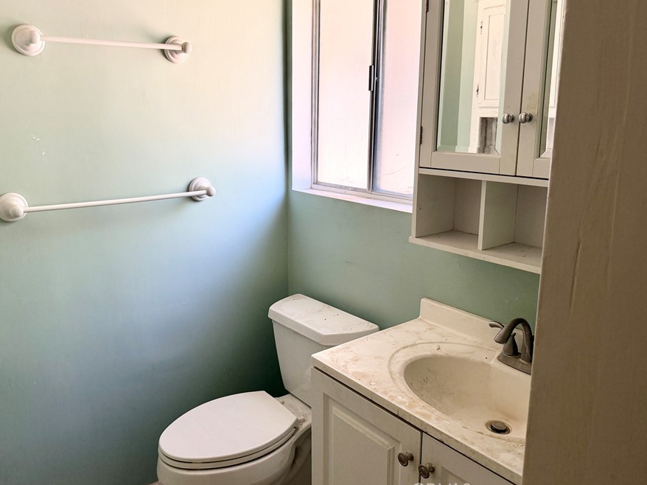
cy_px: 217
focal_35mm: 28
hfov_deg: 63.4
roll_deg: +0.8
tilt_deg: -11.0
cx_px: 295
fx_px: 523
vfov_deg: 49.6
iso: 200
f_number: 1.78
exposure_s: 1/105
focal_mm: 6.76
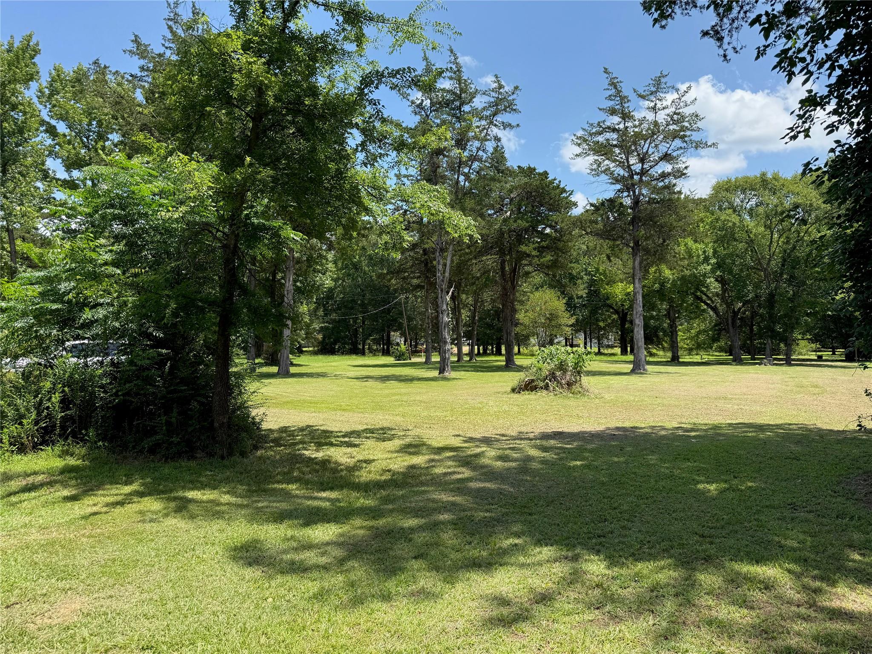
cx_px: 436
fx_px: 605
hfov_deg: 71.6
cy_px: 327
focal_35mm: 24
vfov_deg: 56.8
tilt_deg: +0.2
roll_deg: -0.7
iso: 80
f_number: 1.78
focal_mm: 6.76
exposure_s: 1/2000
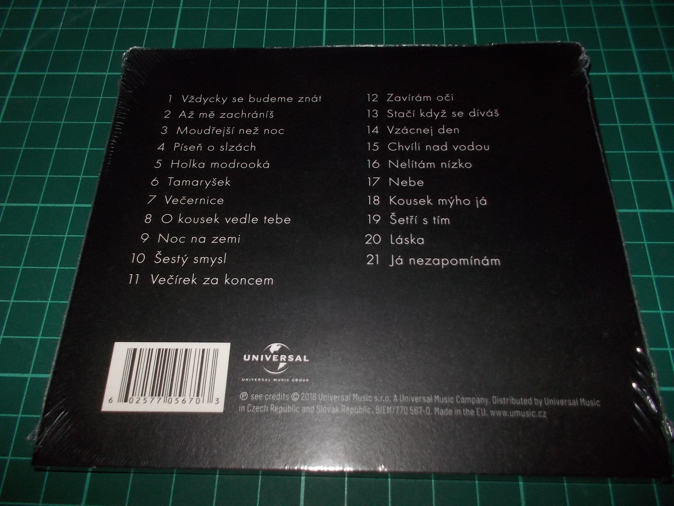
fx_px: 565
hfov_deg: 61.7
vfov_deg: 48.2
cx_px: 337
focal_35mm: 29
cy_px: 253
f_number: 3.3
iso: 200
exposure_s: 1/30
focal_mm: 4.1
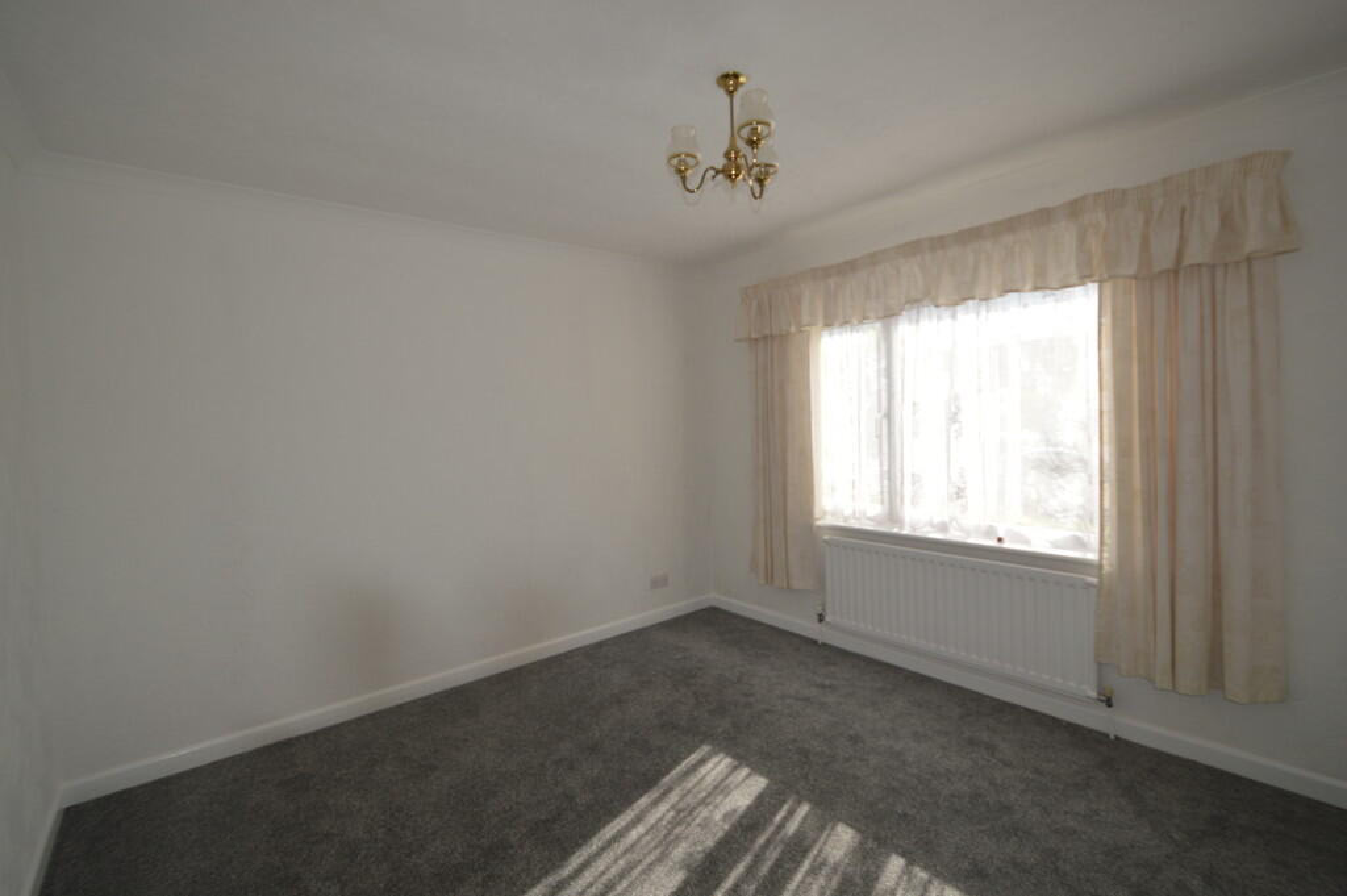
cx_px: 674
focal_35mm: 15
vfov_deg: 77.2
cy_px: 448
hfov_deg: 100.4
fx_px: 561
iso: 100
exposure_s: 1/200
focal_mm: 10
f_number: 4.5
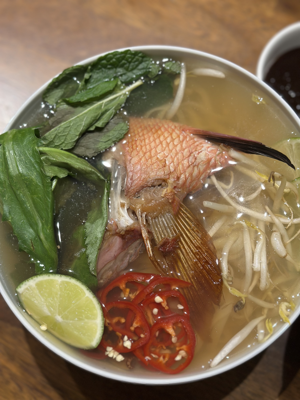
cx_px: 150
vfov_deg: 39.7
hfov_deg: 30.3
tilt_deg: -74.5
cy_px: 200
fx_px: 555
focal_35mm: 48
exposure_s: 1/60
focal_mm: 6.86
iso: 200
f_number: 1.78
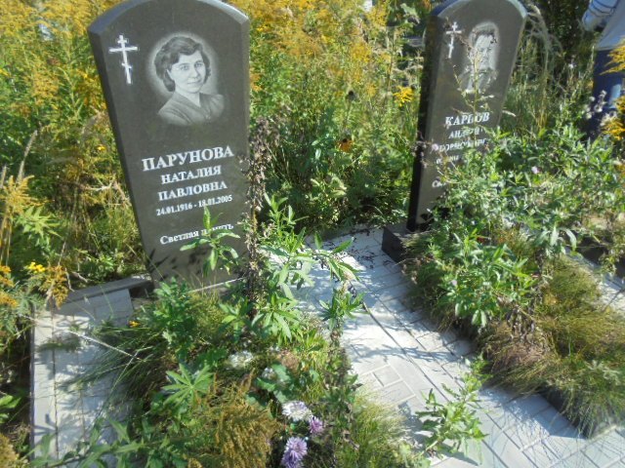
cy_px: 234
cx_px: 312
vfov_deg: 53.1
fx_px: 469
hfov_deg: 67.3
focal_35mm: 26
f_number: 3.5
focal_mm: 4.6
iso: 100
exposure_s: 1/500
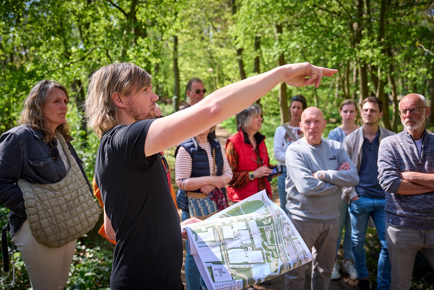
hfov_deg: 55.8
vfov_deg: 38.9
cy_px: 145
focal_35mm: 34
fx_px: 410
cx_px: 217
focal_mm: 34
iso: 125
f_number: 3.5
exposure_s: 1/250
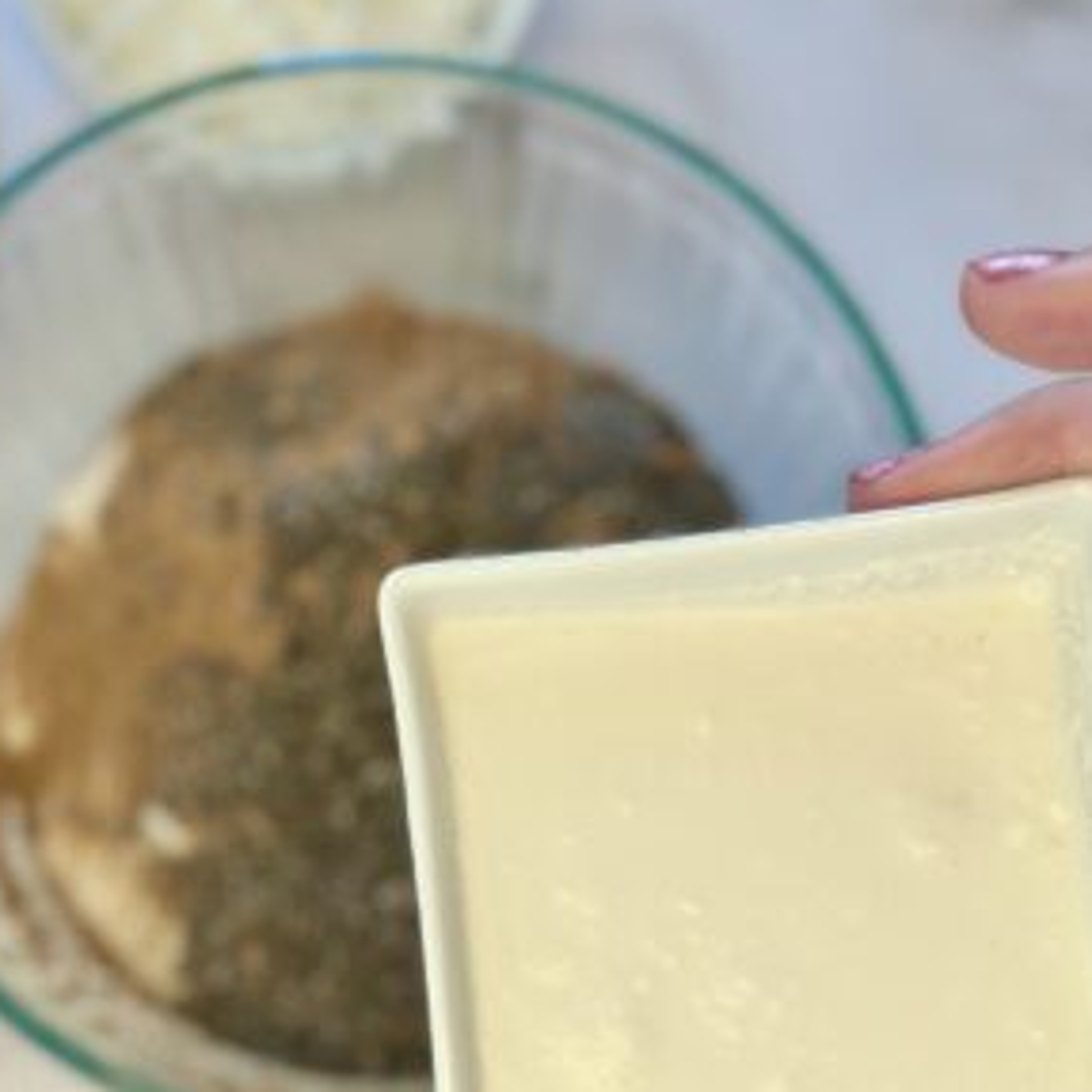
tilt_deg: -76.7
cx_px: 424
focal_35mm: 74
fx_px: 2641
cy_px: 917
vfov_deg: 22.9
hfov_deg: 23.3
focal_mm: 6.86
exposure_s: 1/166
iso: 64
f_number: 1.78
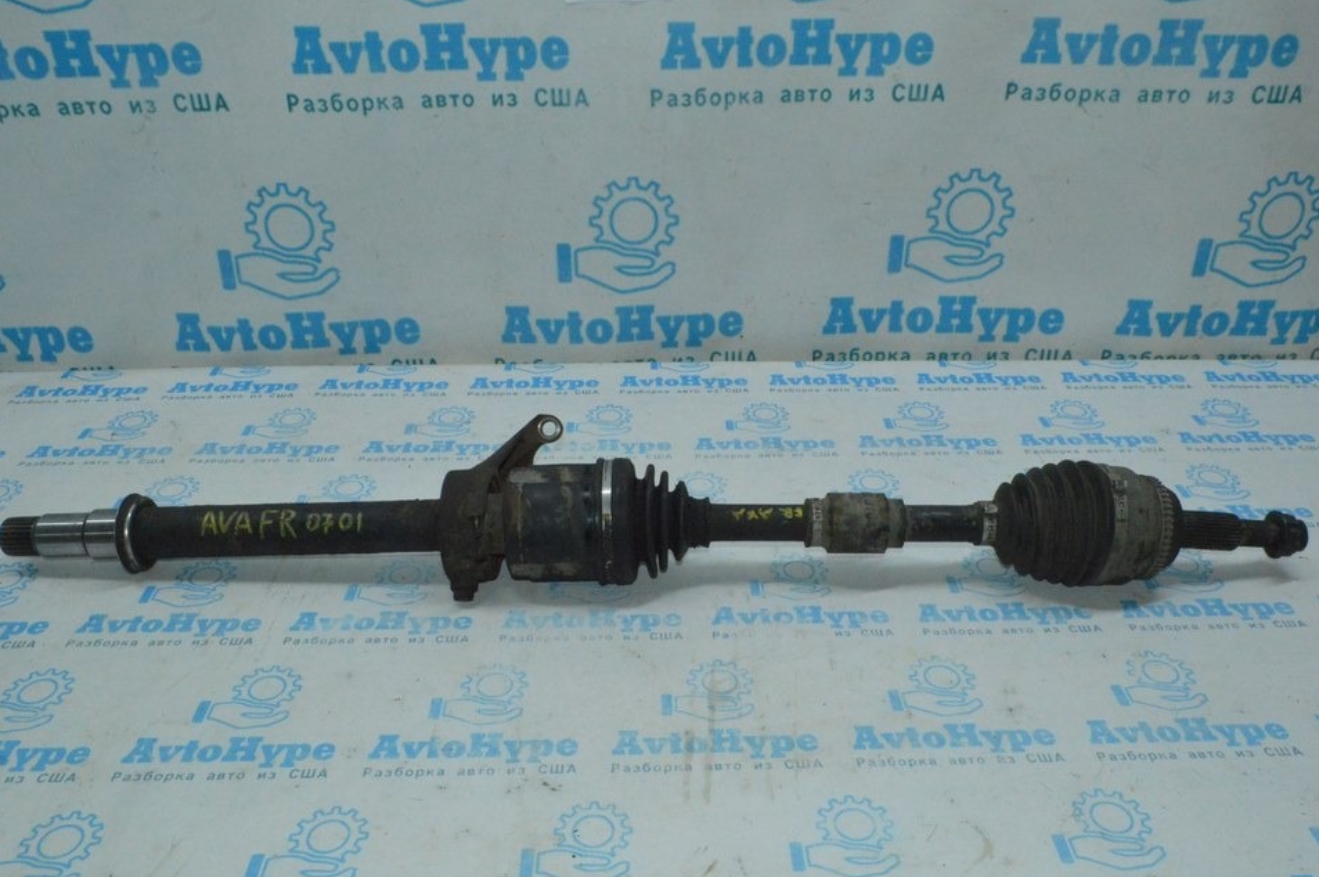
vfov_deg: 44.9
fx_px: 1062
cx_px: 648
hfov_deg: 63.7
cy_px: 468
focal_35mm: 29
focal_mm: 18
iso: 5600
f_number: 16
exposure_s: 1/200
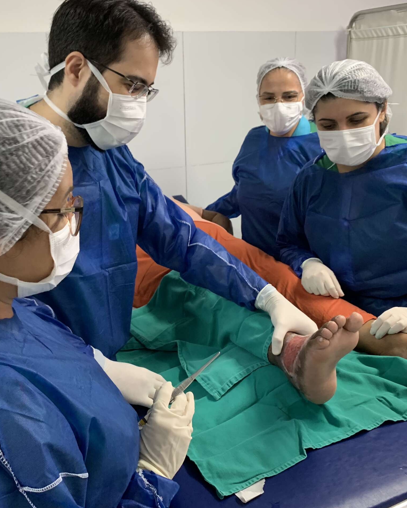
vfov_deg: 52.8
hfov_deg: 43.3
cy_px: 253
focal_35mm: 34
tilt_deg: -18.8
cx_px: 180
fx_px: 512
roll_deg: +1.3
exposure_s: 1/60
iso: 200
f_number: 1.8
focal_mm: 4.25
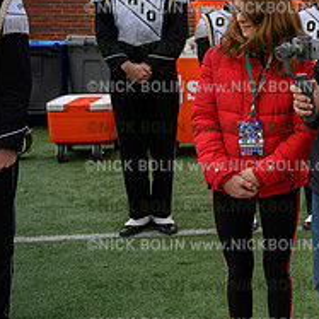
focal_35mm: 83
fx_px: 865
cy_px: 88
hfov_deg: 18.4
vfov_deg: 20.8
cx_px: 484
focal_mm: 31.5
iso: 125
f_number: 4
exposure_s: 1/500
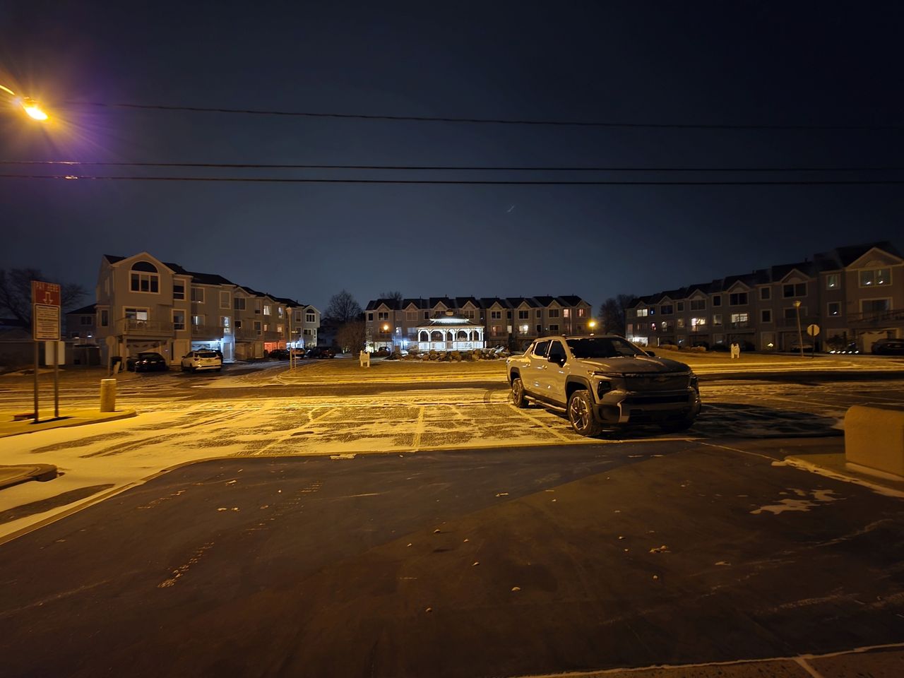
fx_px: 339
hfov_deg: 106.2
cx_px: 452
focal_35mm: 13
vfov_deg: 89.9
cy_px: 339
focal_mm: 2.2
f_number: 1.9
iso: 800
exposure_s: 1/8
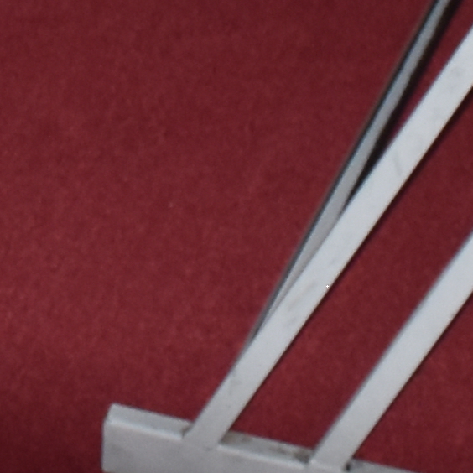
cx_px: -209
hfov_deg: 7.1
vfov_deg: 6.3
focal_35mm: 244
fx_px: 3772
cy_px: -1150
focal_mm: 18
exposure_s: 1/60
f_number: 8
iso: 400
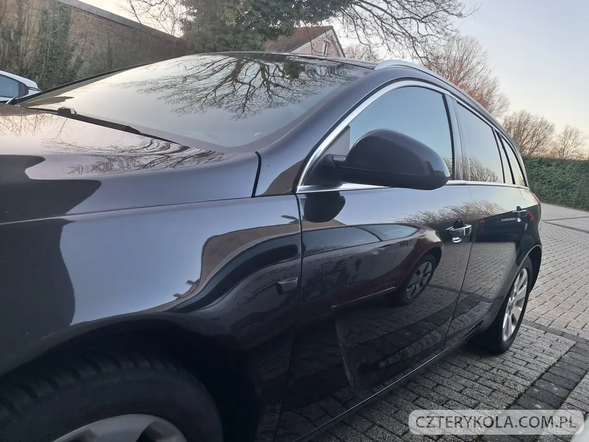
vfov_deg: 51.4
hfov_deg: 65.3
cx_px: 294
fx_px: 459
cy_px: 221
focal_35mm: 27
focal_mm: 4
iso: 50
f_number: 1.8
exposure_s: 1/50
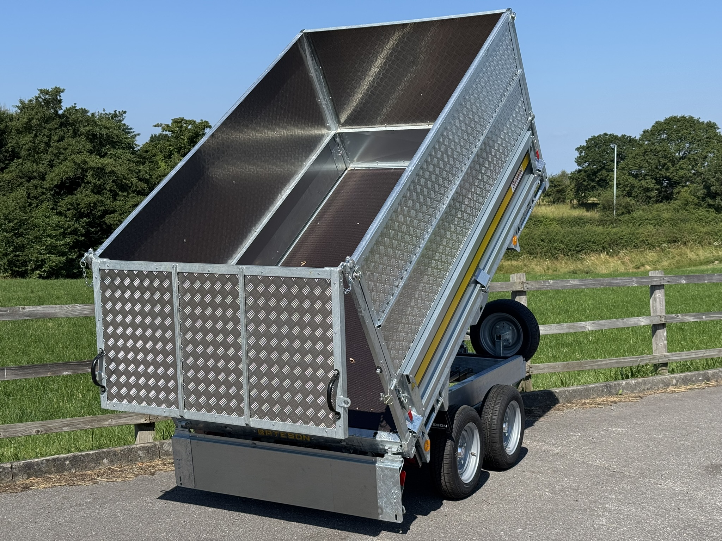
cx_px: 361
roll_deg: +1.5
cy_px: 270
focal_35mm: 48
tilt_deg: -4.1
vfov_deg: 30.3
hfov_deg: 39.7
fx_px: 1001
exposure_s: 1/3817
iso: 64
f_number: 1.78
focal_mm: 6.76
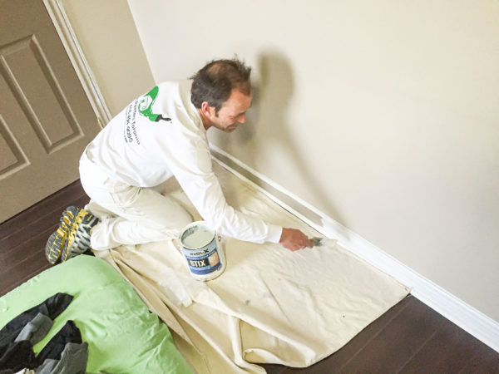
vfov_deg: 48.2
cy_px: 187
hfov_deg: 61.7
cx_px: 250
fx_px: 418
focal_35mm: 29
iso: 200
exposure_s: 1/30
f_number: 2.2
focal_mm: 4.15
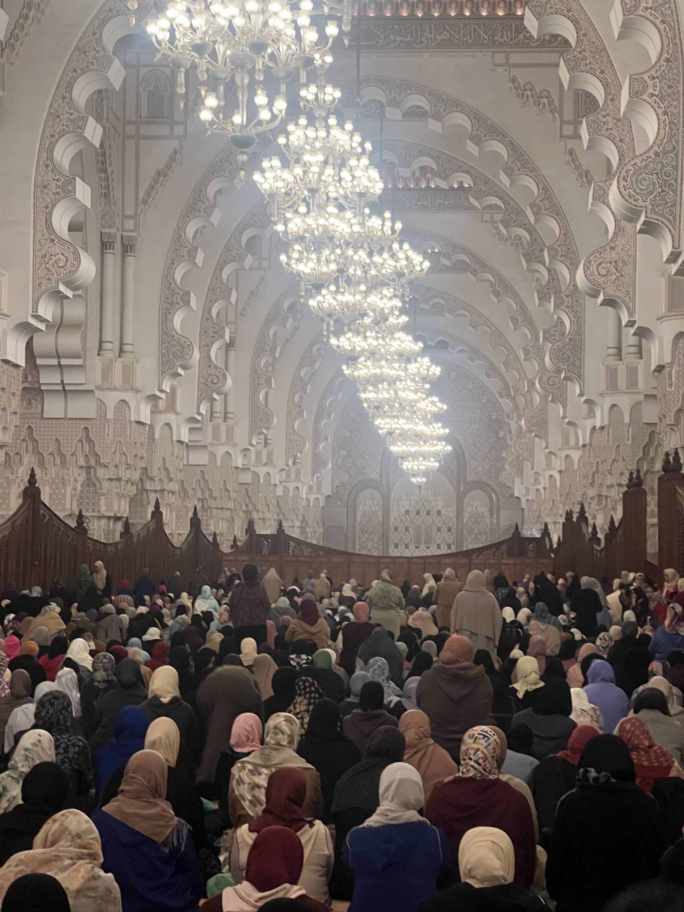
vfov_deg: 25.3
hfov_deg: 19.1
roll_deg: -0.6
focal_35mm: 77
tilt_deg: +4.2
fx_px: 2029
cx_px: 342
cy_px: 456
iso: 500
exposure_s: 1/50
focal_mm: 9
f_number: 2.8
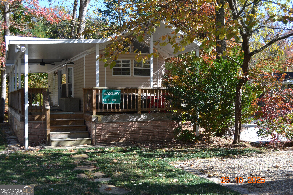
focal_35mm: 39
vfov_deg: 34.2
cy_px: 98
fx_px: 317
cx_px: 146
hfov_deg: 49.6
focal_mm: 26
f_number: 5.6
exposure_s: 1/125
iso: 100
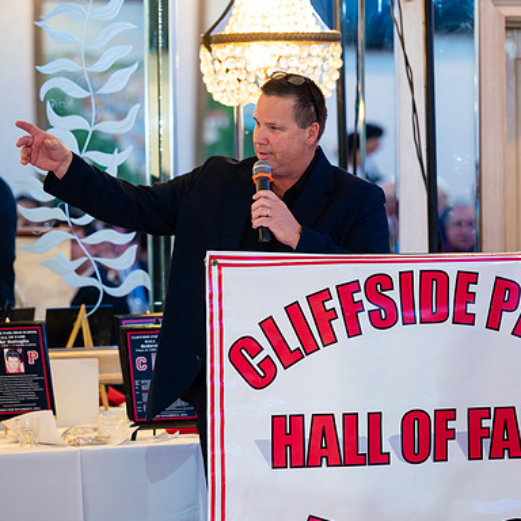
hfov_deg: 10.5
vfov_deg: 10.5
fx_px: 2827
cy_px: 259
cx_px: 334
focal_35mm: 166
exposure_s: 1/125
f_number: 3.2
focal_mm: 125
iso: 1250
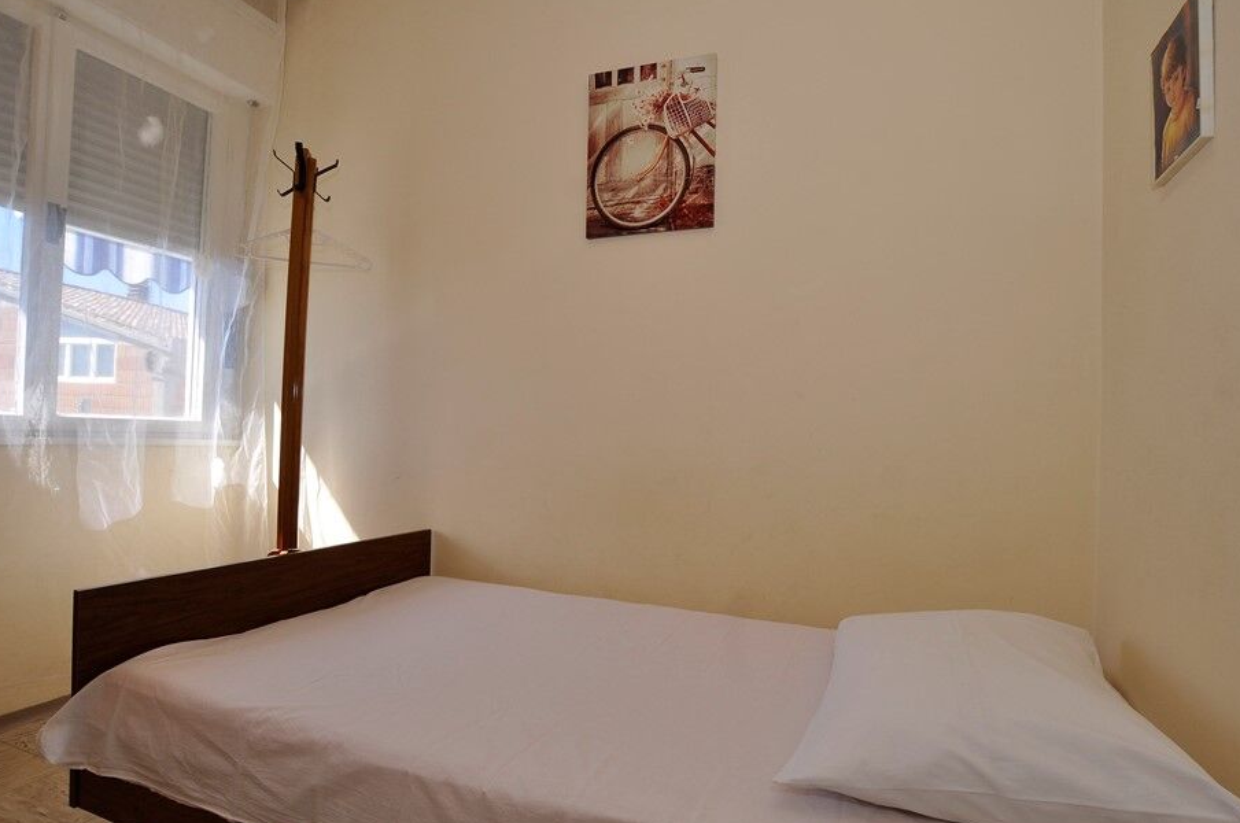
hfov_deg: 93.0
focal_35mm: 17
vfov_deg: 70.2
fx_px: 585
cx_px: 684
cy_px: 429
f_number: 6.3
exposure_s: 1/160
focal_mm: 10
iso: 200
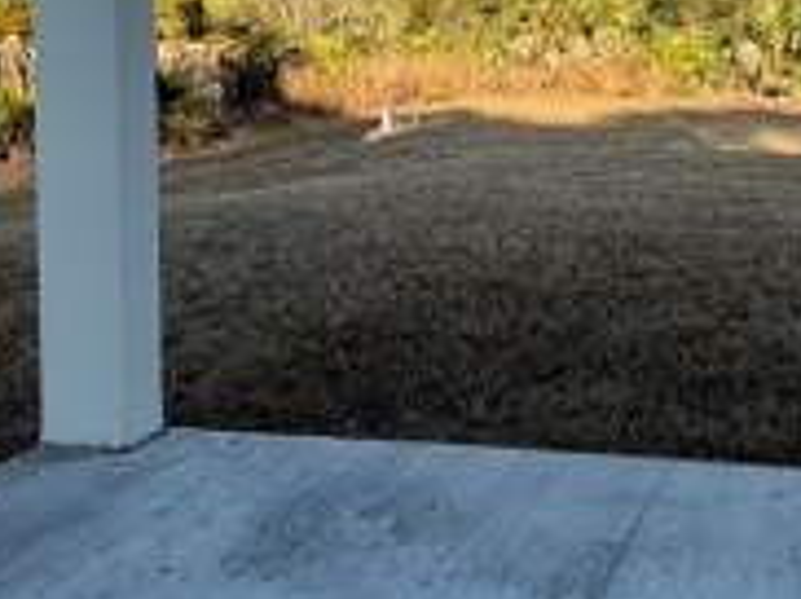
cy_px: 35
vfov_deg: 35.7
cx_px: 819
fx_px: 855
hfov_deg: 42.6
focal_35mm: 37
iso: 50
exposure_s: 1/1259
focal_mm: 2.22
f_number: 2.2
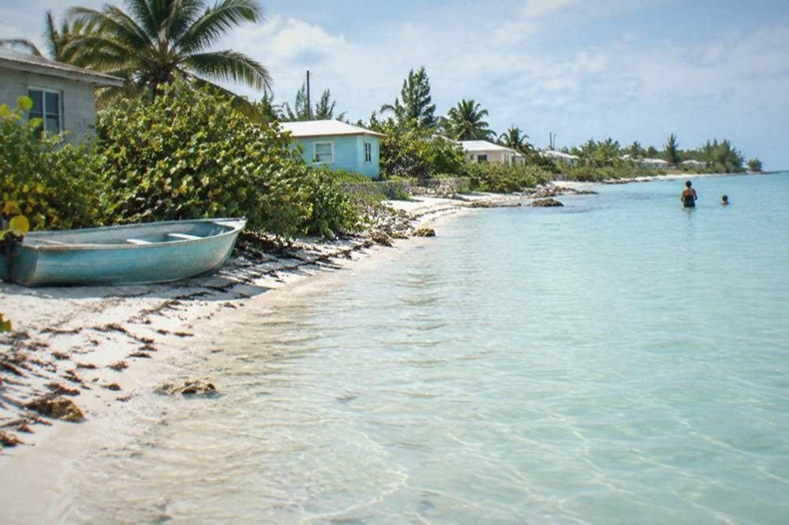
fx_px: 1534
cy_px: 262
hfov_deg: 28.9
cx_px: 394
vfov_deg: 19.4
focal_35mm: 70
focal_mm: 70
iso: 200
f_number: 4.5
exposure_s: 1/2000
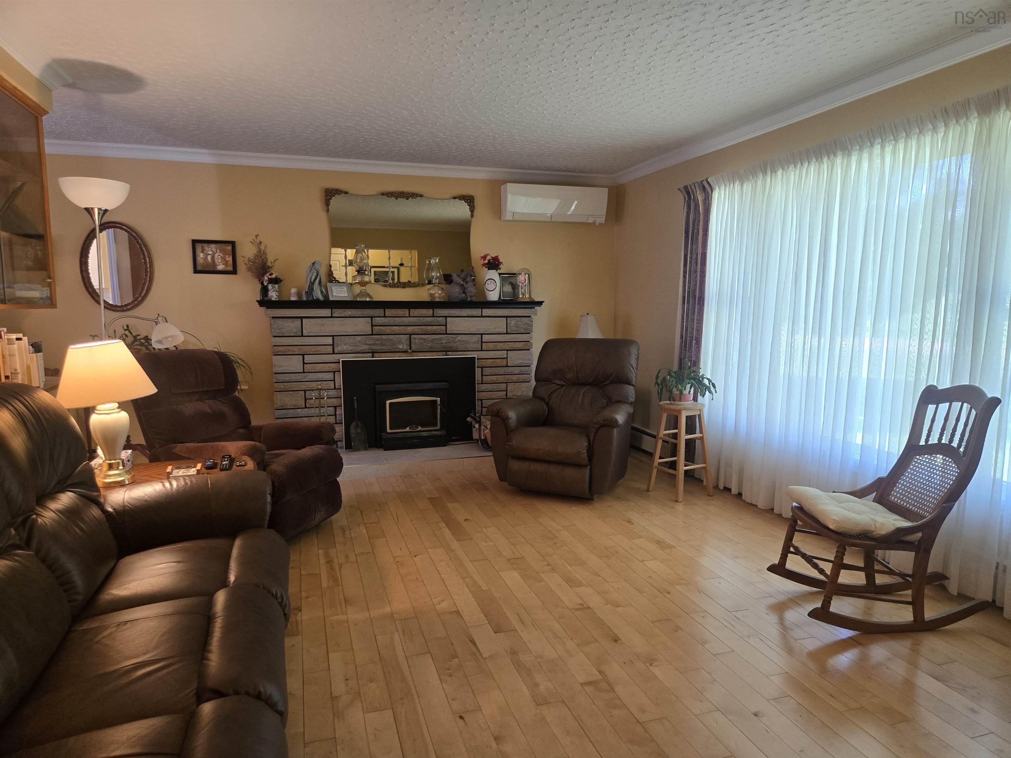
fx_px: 672
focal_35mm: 23
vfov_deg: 58.9
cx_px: 506
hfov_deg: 73.9
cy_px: 379
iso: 200
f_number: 1.8
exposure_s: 1/120
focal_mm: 5.4
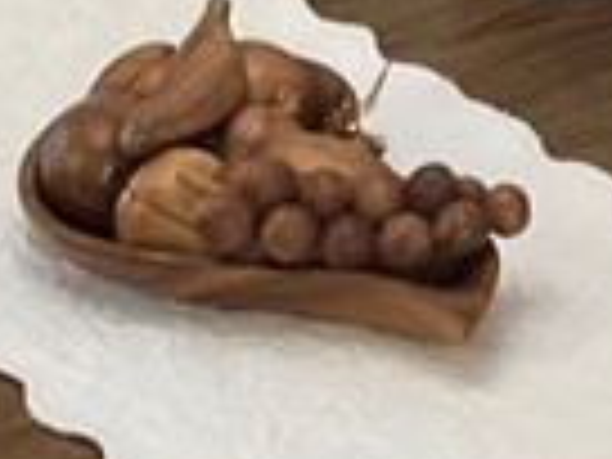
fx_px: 3730
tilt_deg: -17.0
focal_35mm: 211
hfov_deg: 9.2
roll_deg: +1.5
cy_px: -410
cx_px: 752
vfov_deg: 6.8
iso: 160
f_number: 1.8
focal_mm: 3.99
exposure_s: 1/60
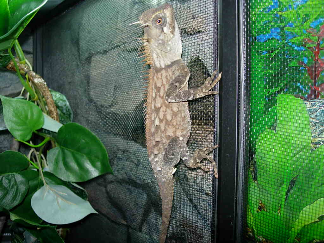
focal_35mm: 38
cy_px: 122
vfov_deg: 37.7
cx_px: 162
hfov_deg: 49.0
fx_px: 356
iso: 79
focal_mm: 7.8
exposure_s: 1/64
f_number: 2.8
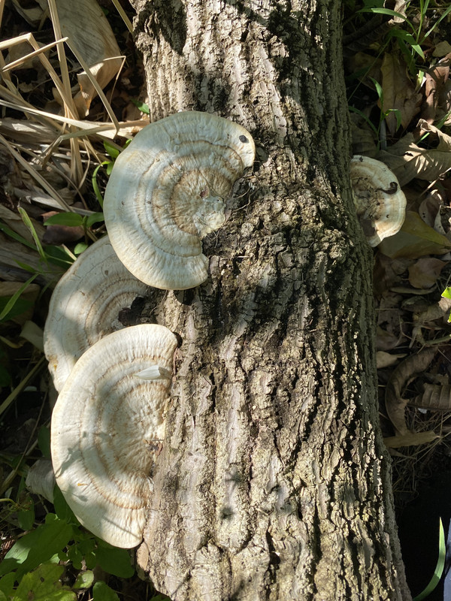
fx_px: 452
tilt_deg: -82.8
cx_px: 226
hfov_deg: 53.1
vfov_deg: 67.3
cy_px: 300
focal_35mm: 26
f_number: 1.8
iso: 32
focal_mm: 4.25
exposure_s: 1/1093
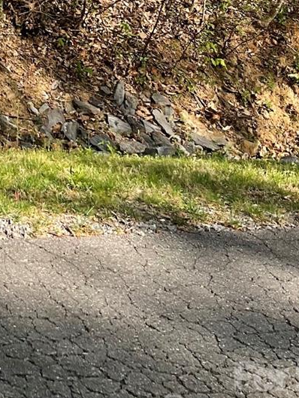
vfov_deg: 21.0
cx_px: -64
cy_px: -132
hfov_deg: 16.8
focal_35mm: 84
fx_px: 967
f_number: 1.8
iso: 16
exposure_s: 1/627
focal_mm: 3
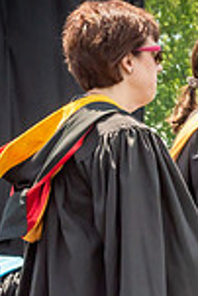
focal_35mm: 232
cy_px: 262
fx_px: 1909
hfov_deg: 5.8
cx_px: 416
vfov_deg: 8.8
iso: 200
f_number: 7.1
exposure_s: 1/800
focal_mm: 36
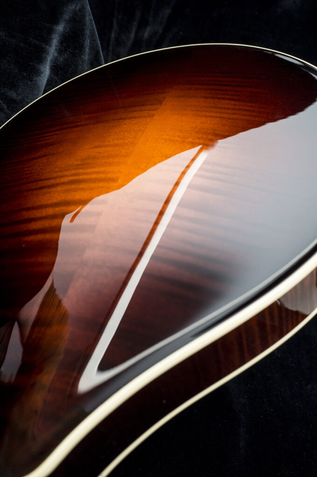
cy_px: 238
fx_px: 464
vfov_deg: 54.5
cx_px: 158
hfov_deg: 37.7
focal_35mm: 35
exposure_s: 1/250
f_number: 4
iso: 400
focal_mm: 18.3
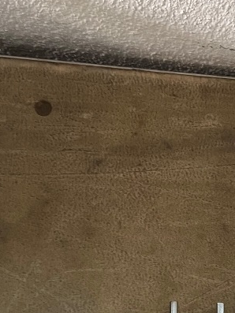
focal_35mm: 67
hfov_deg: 21.0
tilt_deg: -73.9
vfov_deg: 26.9
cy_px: 332
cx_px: 249
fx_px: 606
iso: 100
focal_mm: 5.1
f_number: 1.6
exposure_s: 1/50
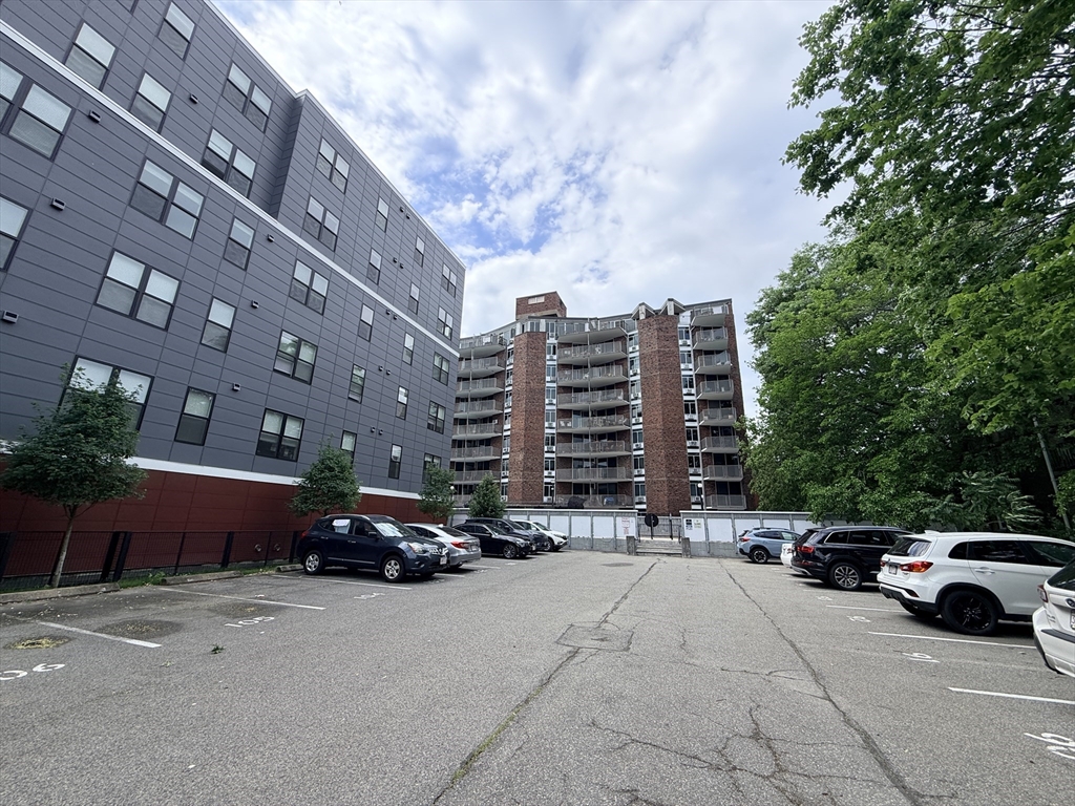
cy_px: 403
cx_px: 538
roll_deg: -1.0
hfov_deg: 102.1
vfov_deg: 85.7
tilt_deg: +17.7
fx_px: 435
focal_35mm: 14
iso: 32
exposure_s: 1/770
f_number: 2.2
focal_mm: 2.22
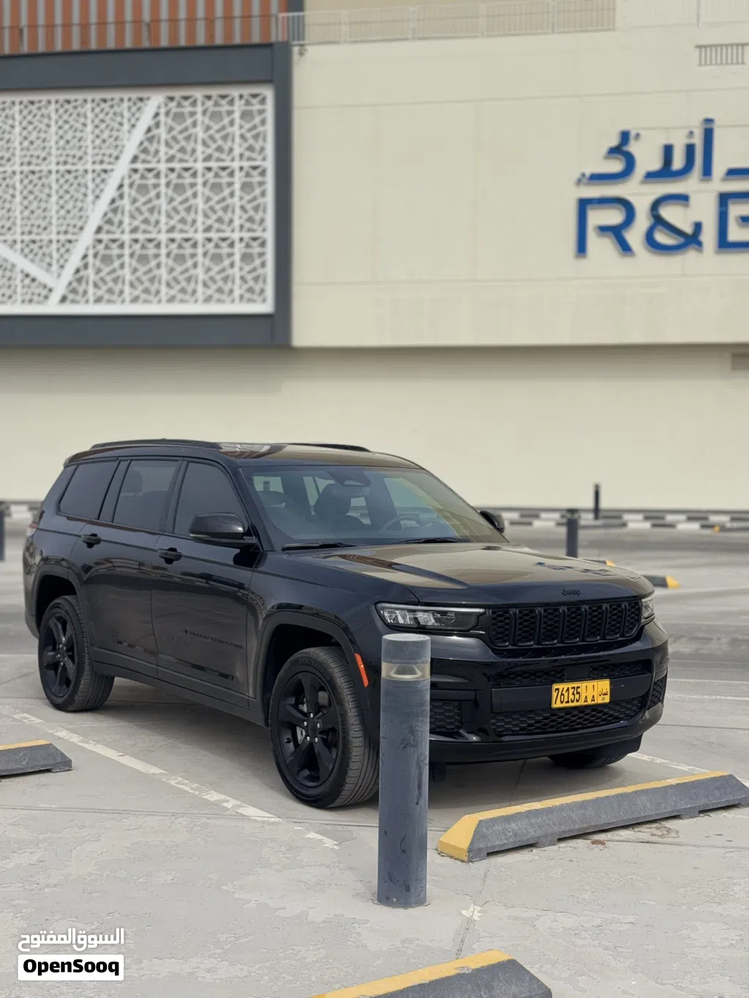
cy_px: 499
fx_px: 1385
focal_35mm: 48
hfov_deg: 30.3
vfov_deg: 39.7
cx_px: 374
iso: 64
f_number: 1.78
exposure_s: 1/7092
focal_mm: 6.76
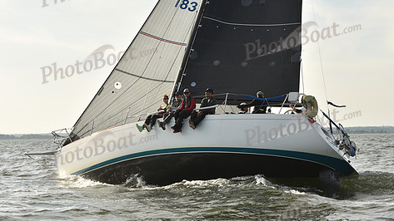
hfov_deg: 23.7
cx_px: 202
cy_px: 93
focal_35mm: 90
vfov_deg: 13.4
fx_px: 940
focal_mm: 70
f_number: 7.1
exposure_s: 1/800
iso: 250
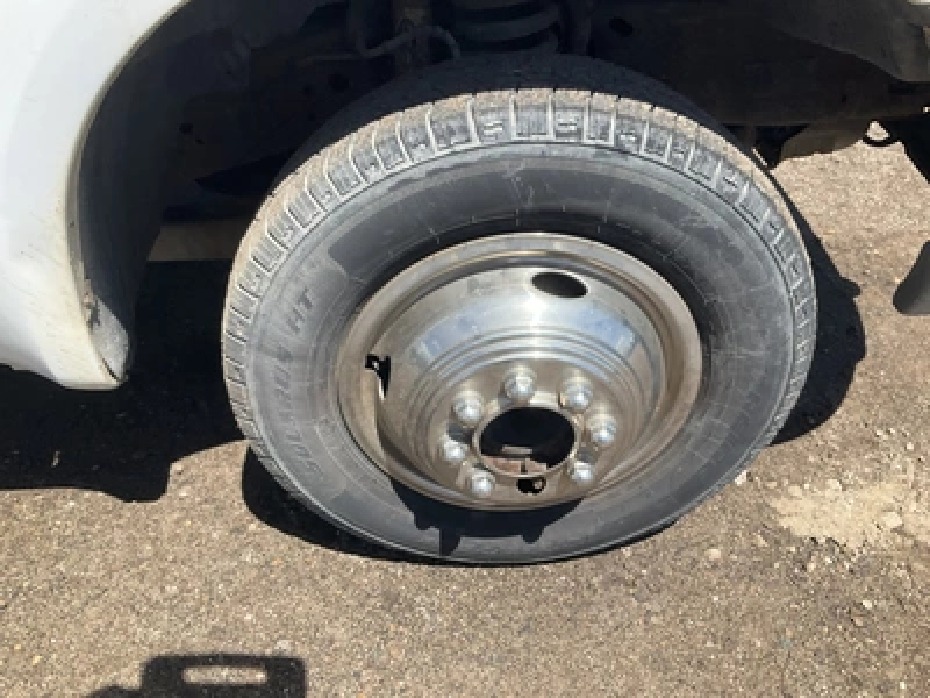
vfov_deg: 48.2
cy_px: 349
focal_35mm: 29
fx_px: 779
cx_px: 465
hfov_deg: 61.7
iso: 25
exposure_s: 1/1076
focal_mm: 3
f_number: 1.8
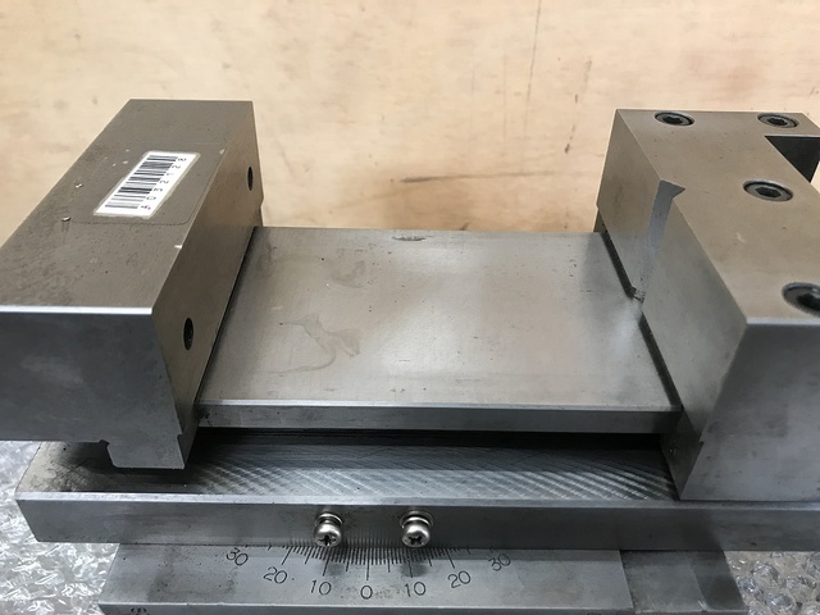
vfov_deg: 49.7
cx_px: 410
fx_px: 663
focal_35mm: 28
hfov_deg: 63.4
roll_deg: -1.1
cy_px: 308
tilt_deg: -37.6
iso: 40
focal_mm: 3.99
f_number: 1.8
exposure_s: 1/15
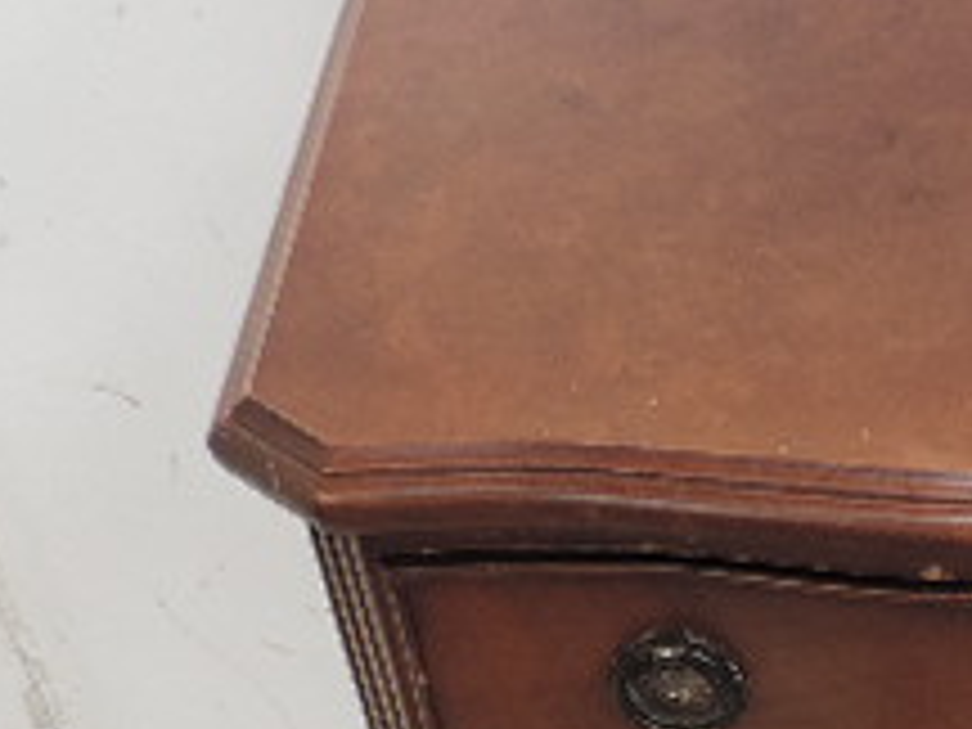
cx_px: 981
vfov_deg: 20.1
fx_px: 1994
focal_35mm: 71
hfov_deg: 25.9
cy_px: 716
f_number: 3
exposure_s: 1/30
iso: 280
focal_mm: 4.3
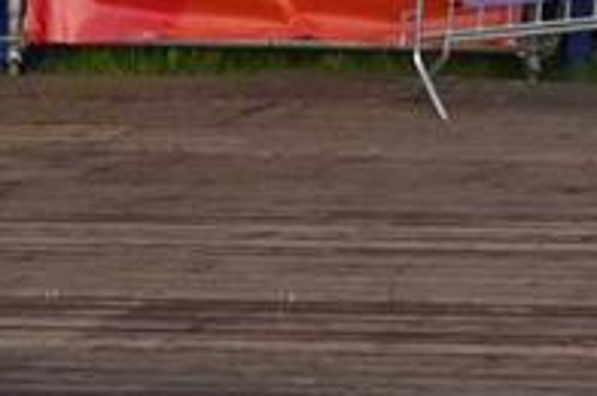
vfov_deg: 7.5
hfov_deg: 11.0
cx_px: 1142
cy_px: -535
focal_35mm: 172
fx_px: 2848
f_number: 5.6
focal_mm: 34
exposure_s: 1/125
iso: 140
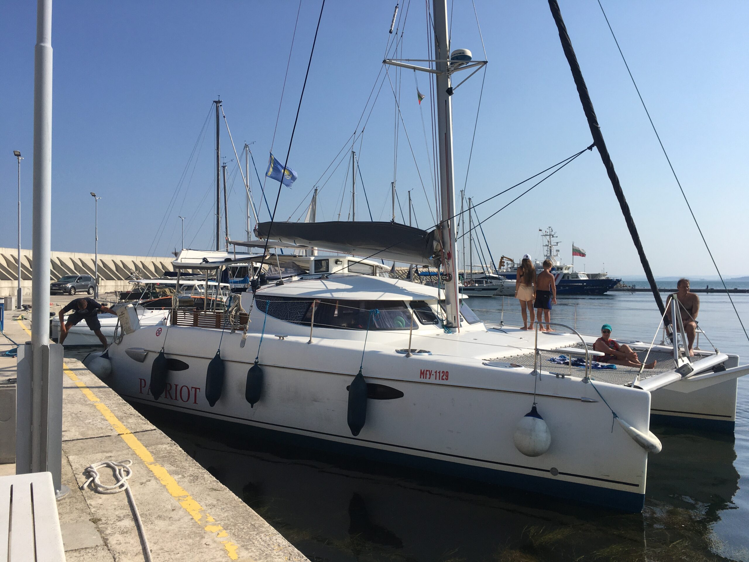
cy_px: 281
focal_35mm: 29
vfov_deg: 48.2
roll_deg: -0.1
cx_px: 374
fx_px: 627
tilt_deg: +1.0
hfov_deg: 61.7
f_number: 2.2
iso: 25
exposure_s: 1/2849
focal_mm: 4.15
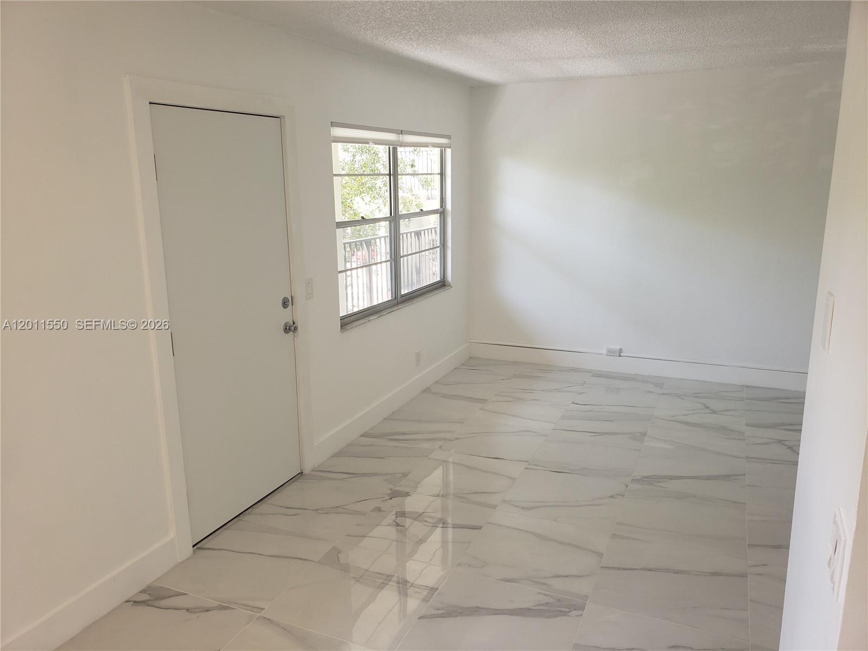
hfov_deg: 67.3
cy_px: 326
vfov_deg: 53.1
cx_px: 434
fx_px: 652
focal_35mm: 26
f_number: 2.4
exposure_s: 1/60
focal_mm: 4.3
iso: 80
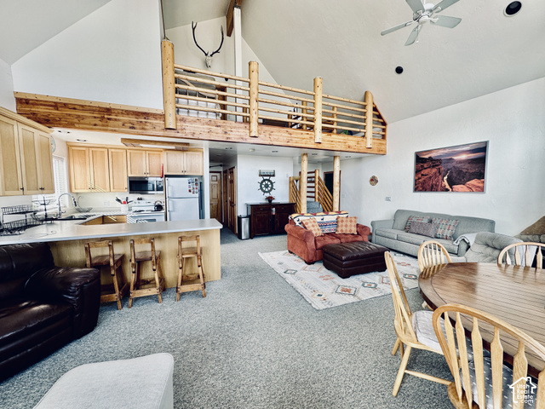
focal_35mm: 14
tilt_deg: -3.9
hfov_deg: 102.1
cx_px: 272
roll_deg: -0.4
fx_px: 220
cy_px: 204
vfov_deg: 85.7
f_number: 2.2
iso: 50
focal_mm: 2.22
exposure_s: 1/99
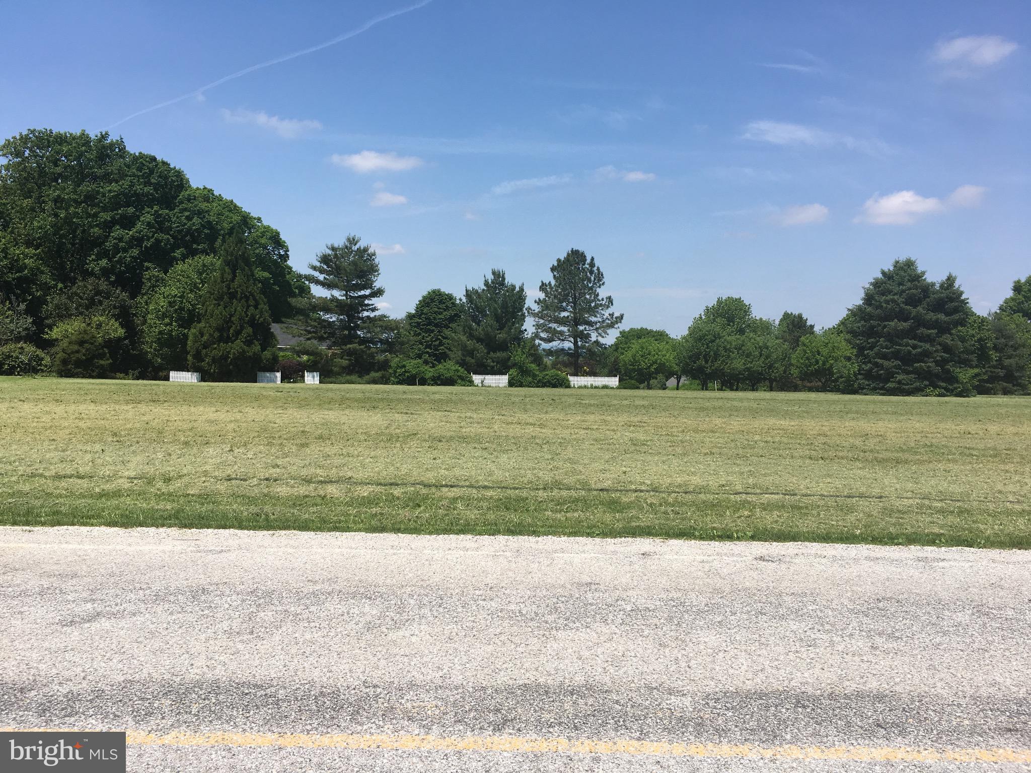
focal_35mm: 29
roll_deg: -1.8
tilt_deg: -1.6
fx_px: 864
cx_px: 516
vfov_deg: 48.2
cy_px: 386
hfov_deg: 61.7
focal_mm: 4.15
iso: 25
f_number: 2.2
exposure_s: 1/1972
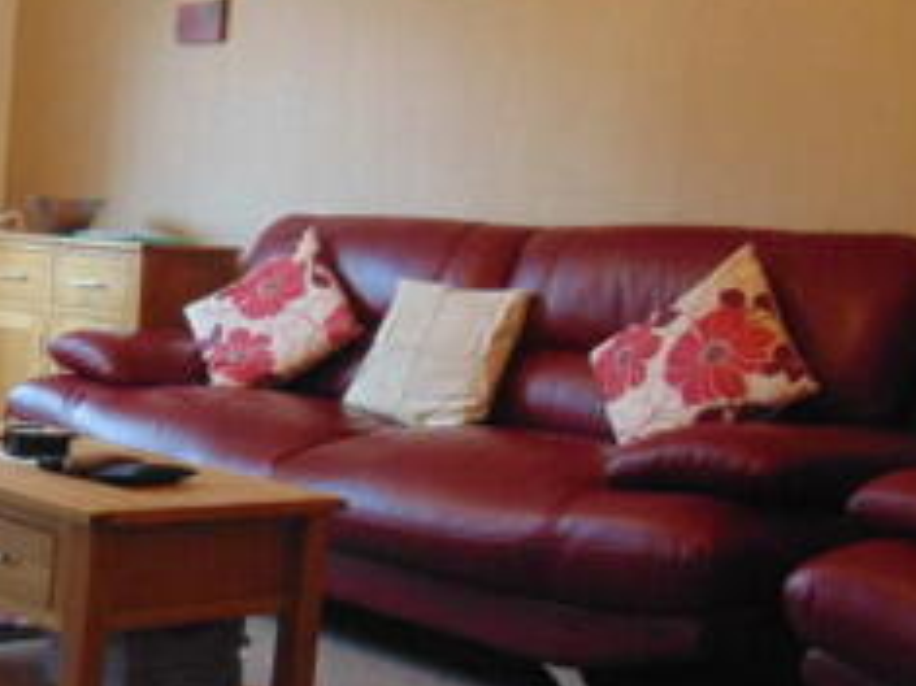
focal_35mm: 62
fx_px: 1640
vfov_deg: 23.6
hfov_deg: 28.4
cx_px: -84
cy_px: 392
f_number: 3
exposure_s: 1/15
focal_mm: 4.5
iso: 400
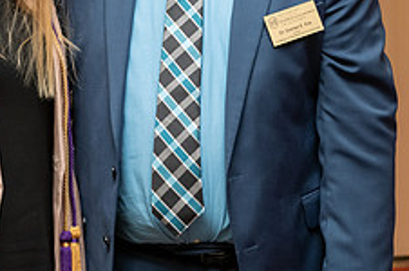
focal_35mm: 144
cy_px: 10
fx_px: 1634
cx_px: 78
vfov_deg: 9.4
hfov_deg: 14.2
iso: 2000
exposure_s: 1/200
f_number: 4.5
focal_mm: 56
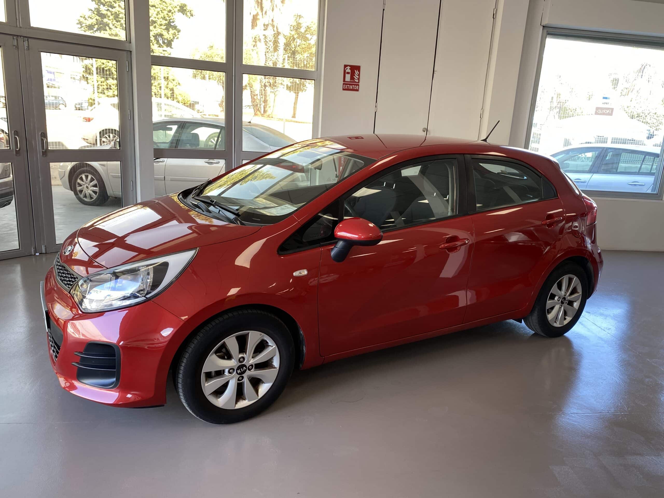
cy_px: 249
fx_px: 499
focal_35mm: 26
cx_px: 332
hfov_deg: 67.3
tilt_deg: -15.4
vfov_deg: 53.1
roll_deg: -2.5
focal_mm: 4.25
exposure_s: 1/100
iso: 40
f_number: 1.8
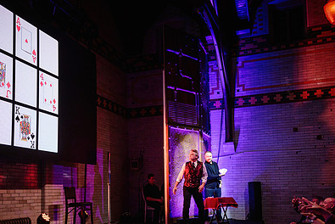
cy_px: 165
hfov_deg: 48.1
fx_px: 372
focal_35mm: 40
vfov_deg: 32.9
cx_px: 134
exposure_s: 1/320
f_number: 2.8
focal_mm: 24
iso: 1600
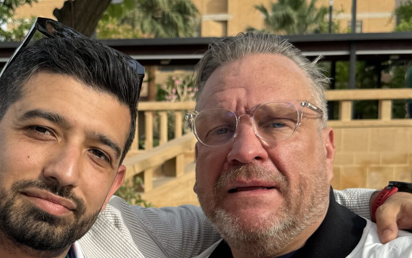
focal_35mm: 62
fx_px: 696
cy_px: 236
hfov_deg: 32.6
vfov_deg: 20.5
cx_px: 133
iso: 80
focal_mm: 6.76
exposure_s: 1/1980
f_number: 1.78
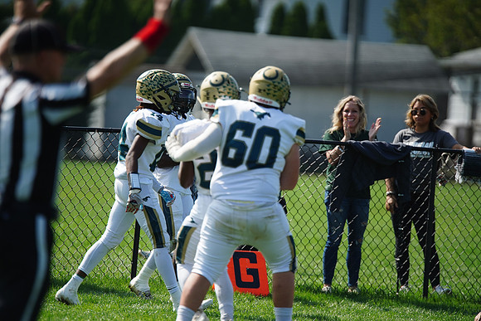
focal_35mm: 300
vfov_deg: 4.6
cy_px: 160
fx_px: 4009
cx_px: 240
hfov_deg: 6.9
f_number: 2.8
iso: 400
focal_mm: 300
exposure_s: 1/4000
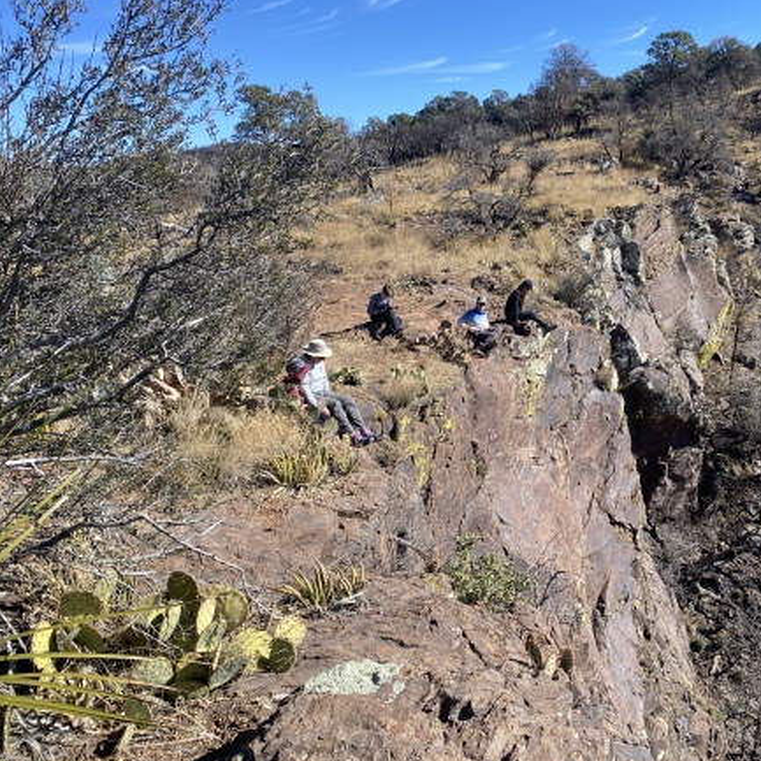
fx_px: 846
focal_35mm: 34
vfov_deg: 48.4
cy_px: 344
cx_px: 492
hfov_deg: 47.8
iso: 32
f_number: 1.8
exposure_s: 1/1779
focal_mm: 4.25
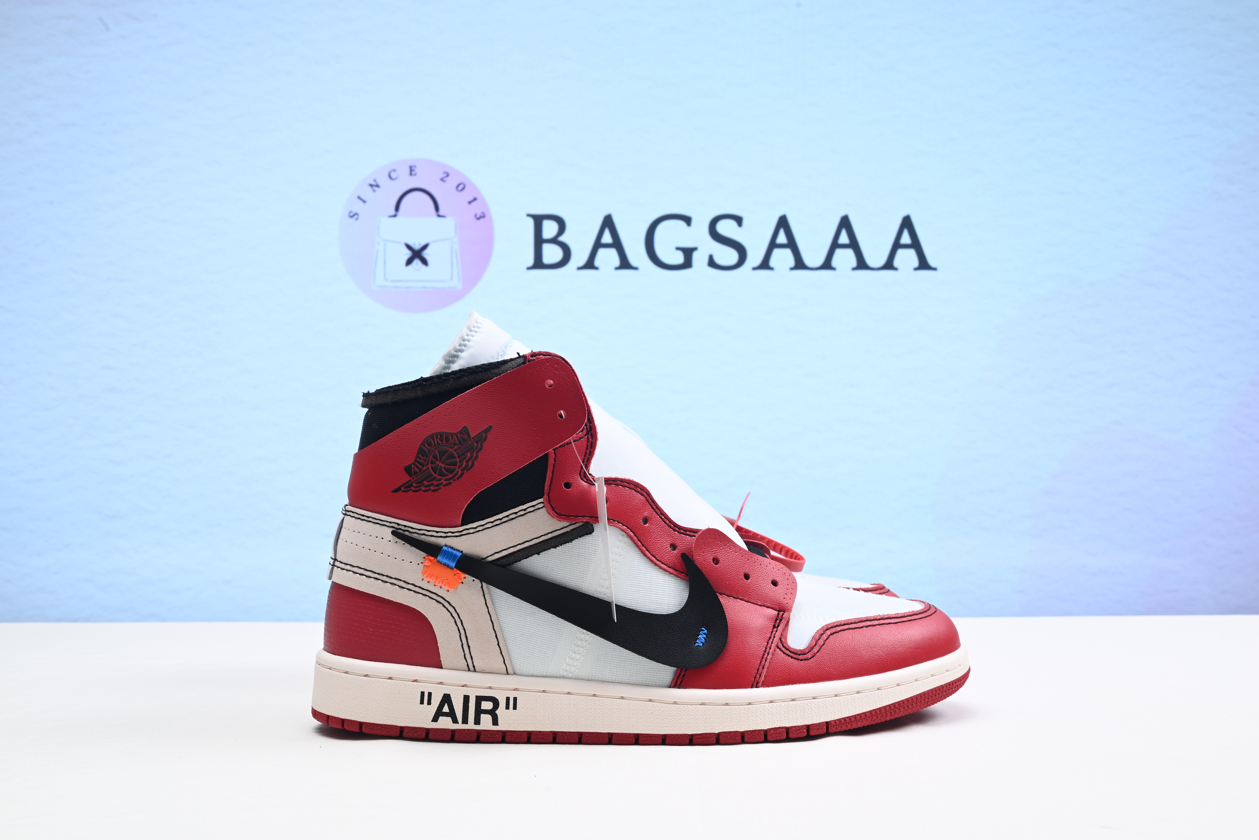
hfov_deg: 48.4
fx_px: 1399
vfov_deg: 33.4
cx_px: 630
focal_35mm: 40
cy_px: 420
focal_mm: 40
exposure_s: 1/2
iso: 100
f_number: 16
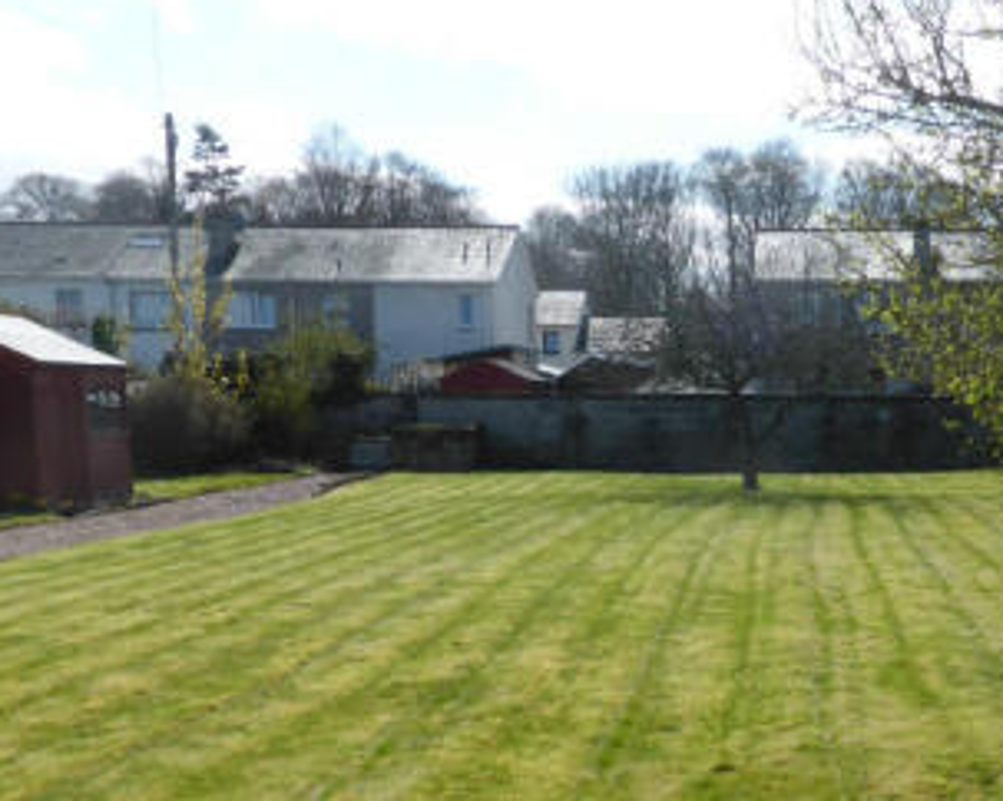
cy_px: 544
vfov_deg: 31.8
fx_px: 1394
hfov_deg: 38.1
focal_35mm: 47
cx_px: 799
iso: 100
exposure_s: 1/1000
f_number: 3.3
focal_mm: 4.3
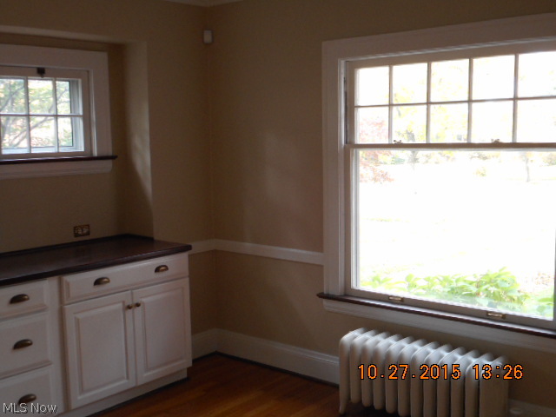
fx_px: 707
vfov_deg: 32.9
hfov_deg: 42.9
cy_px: 208
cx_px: 278
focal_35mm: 44
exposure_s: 1/30
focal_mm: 7.9
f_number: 4.7
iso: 250
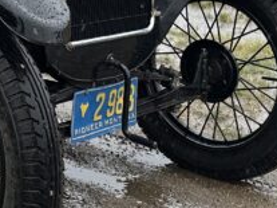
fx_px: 952
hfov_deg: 16.0
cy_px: -133
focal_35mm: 119
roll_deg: -2.0
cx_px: -47
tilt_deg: -4.7
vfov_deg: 11.7
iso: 80
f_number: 1.78
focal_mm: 6.86
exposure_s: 1/850
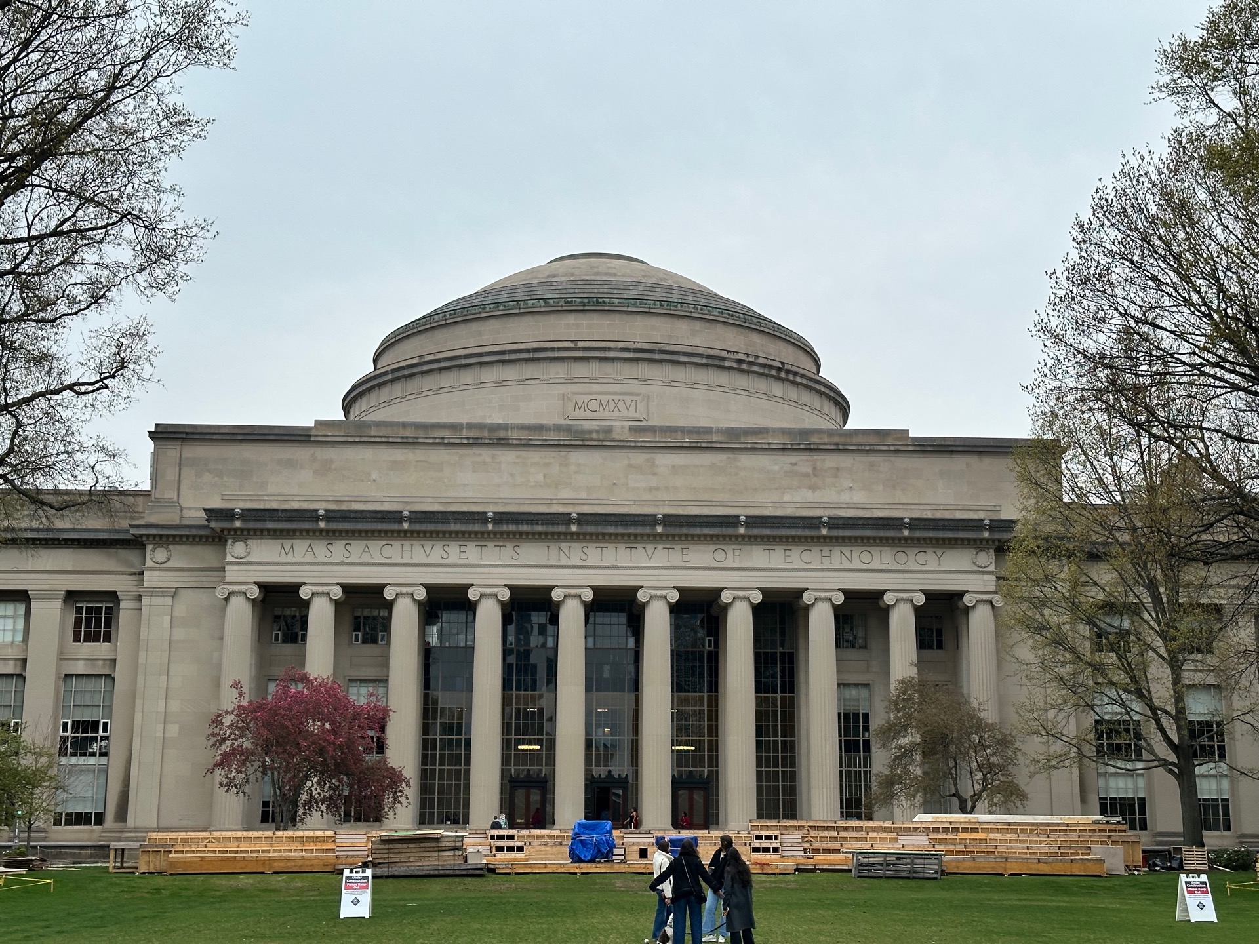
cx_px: 630
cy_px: 472
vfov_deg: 30.3
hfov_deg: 39.7
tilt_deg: +11.8
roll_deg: +0.2
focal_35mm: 48
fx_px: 1746
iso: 64
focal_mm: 6.86
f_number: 1.78
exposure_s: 1/1517
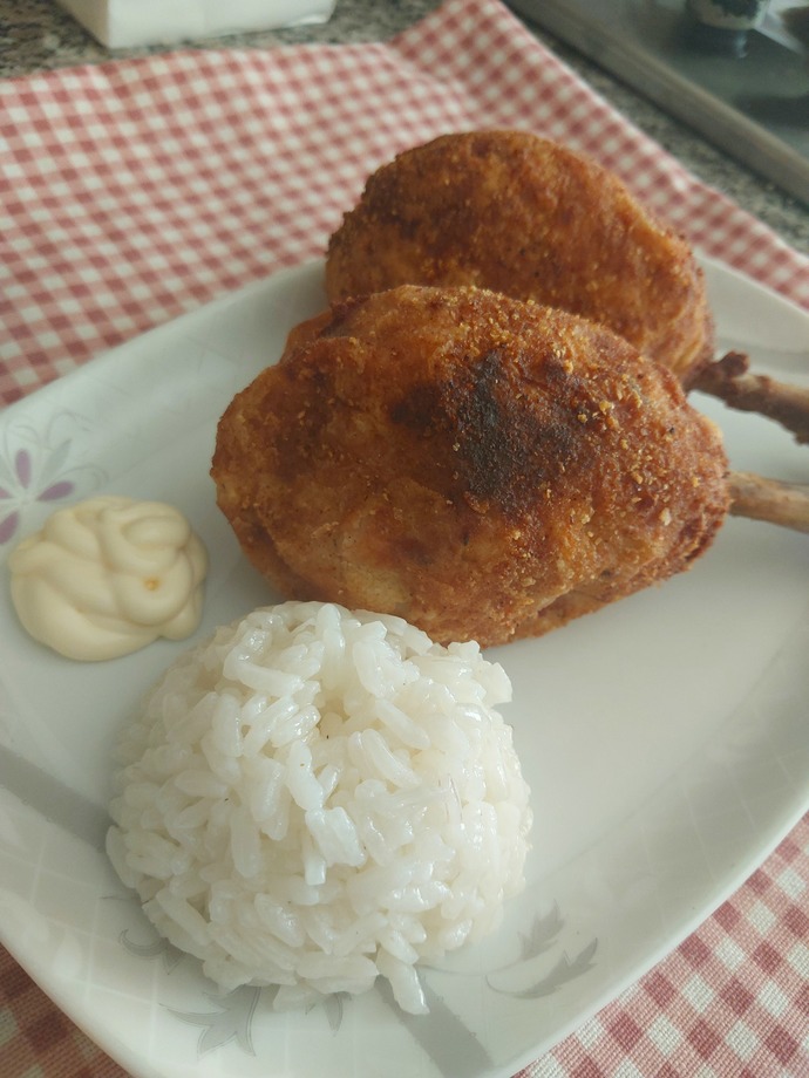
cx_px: 404
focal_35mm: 30
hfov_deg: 46.8
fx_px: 935
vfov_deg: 60.0
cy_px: 539
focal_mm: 4.6
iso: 80
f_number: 1.8
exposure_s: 1/100
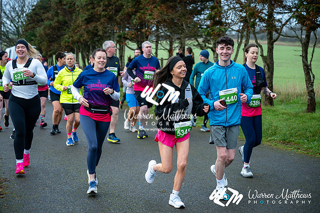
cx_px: 160
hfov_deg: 28.8
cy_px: 106
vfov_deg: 19.5
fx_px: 622
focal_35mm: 70
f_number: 2.8
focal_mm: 70
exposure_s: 1/1250
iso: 560
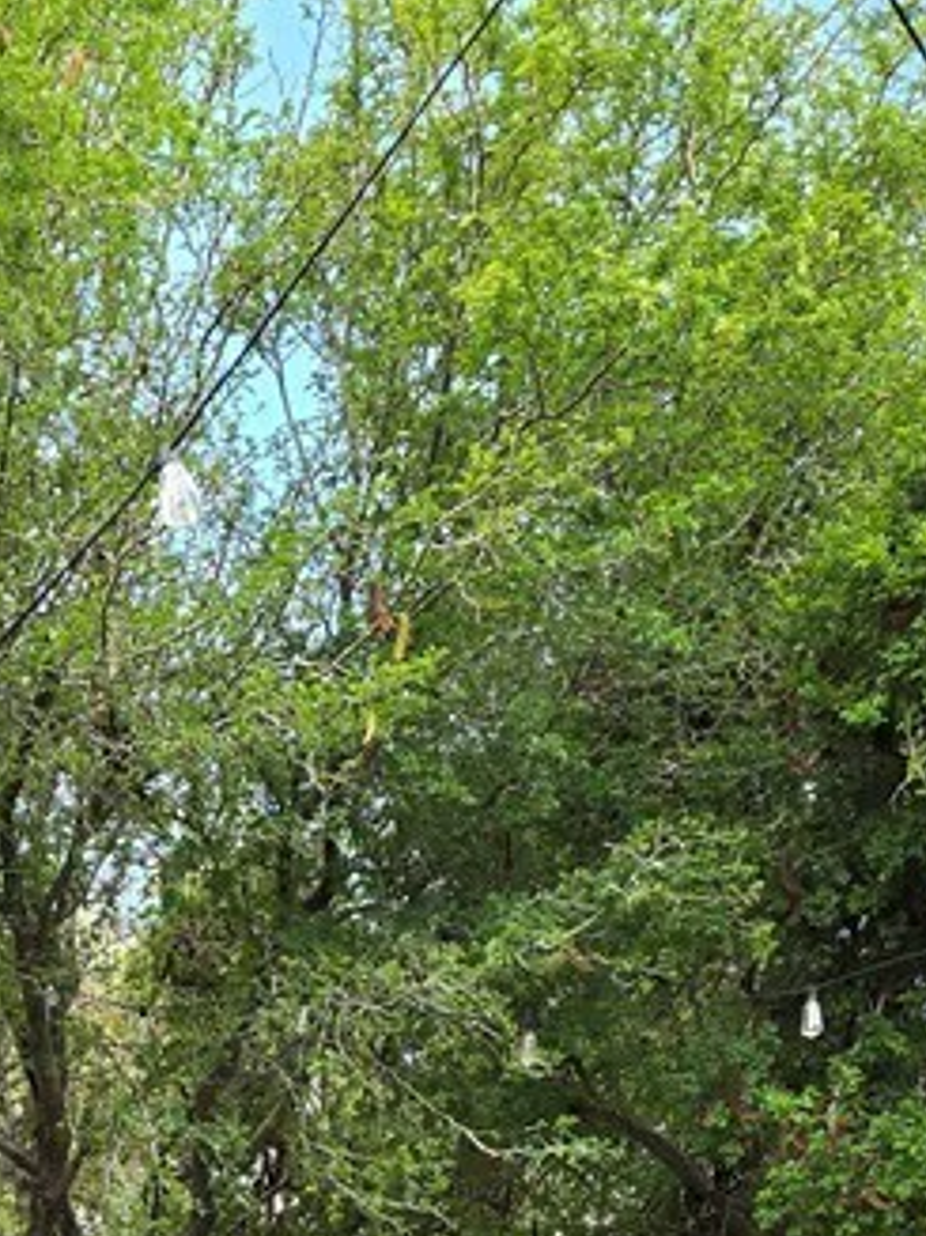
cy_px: 1871
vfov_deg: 22.2
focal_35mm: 72
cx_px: 121
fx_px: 2570
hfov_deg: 20.1
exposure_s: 1/180
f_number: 1.7
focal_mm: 6.3
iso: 20
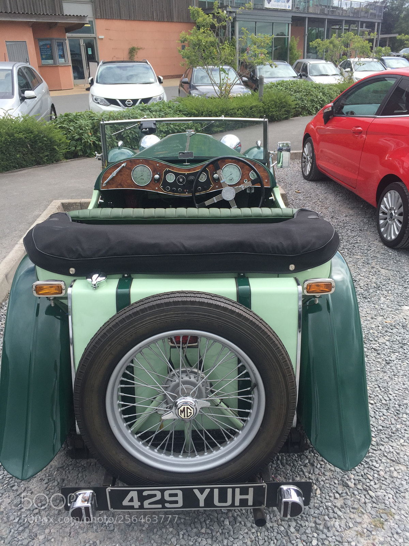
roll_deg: +1.5
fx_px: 457
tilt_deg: -26.2
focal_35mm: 29
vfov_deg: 61.7
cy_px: 273
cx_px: 204
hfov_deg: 48.2
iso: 32
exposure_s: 1/920
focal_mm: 4.15
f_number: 2.2
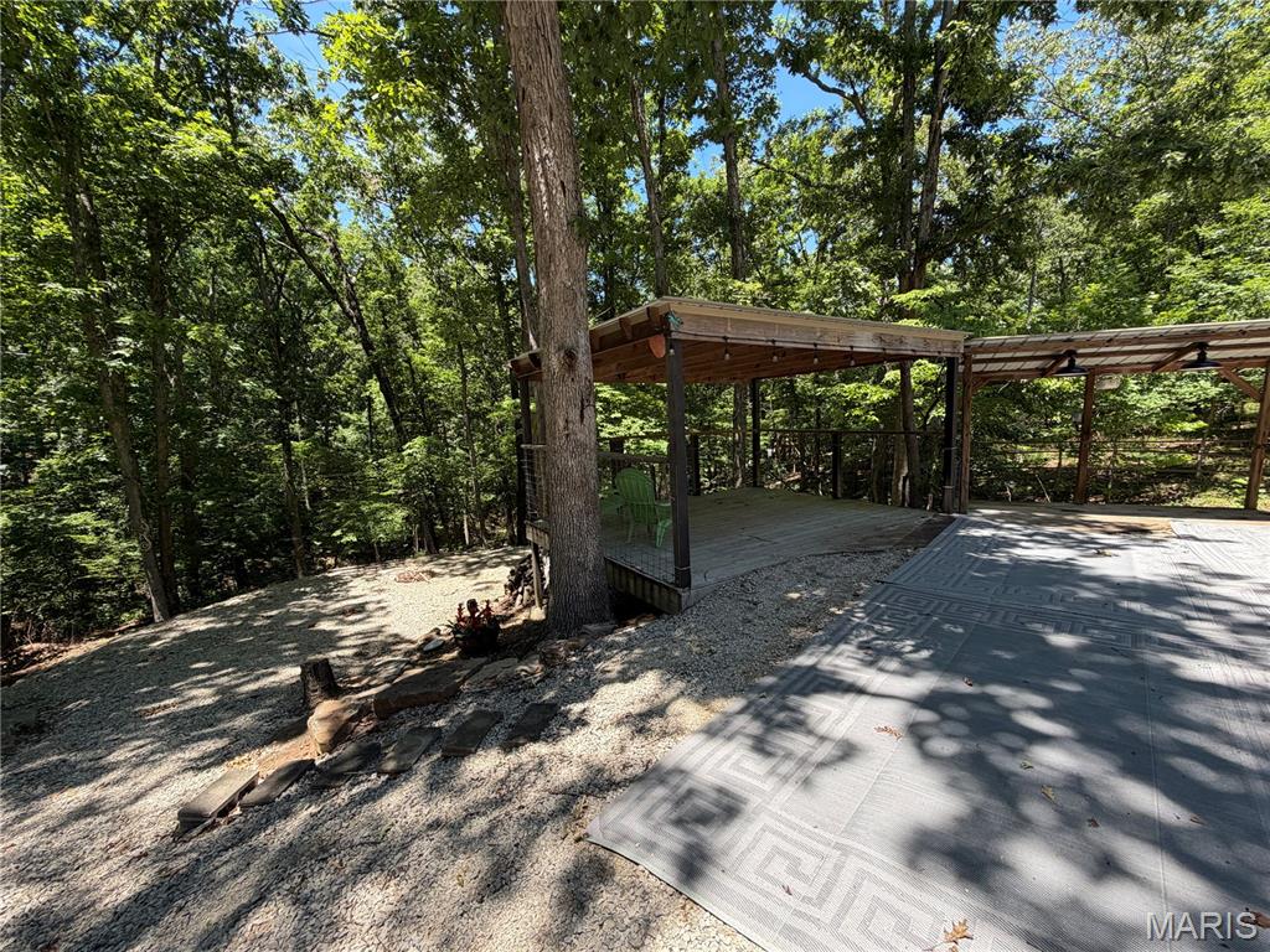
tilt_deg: -7.9
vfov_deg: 85.7
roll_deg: +1.7
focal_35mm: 14
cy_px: 476
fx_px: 514
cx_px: 635
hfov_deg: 102.1
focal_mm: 2.22
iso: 50
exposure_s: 1/264
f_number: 2.2
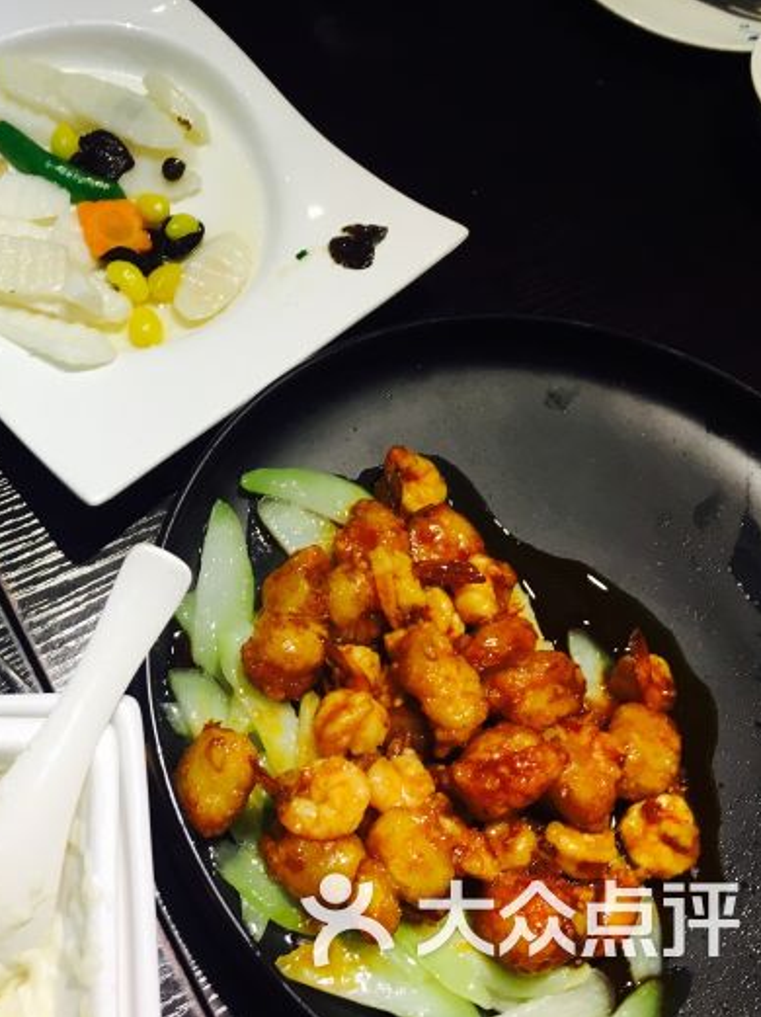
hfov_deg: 35.1
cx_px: 107
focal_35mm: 39
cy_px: 508
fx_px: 1145
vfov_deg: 47.9
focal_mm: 4.15
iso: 64
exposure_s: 1/33
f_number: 2.2
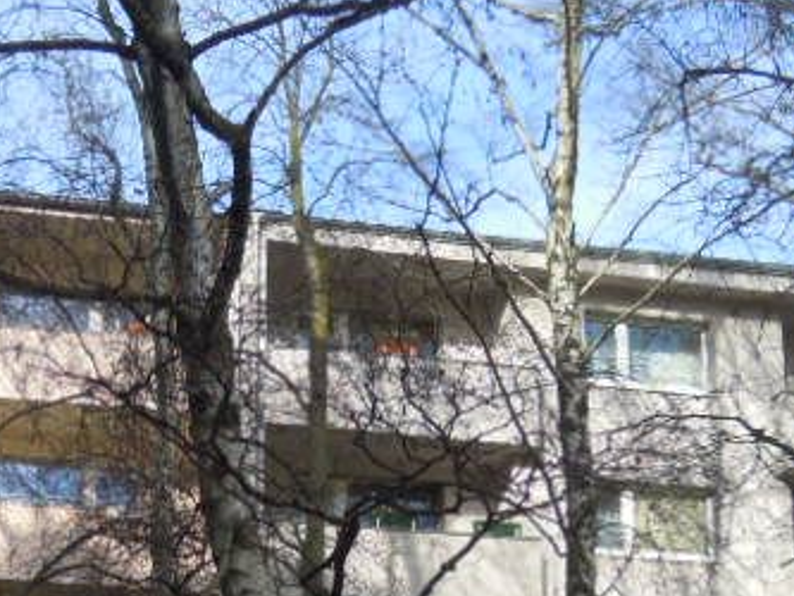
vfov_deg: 16.5
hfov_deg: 22.3
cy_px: 696
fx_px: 1973
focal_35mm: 86
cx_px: 105
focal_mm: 5
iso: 100
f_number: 2.7
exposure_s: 1/640
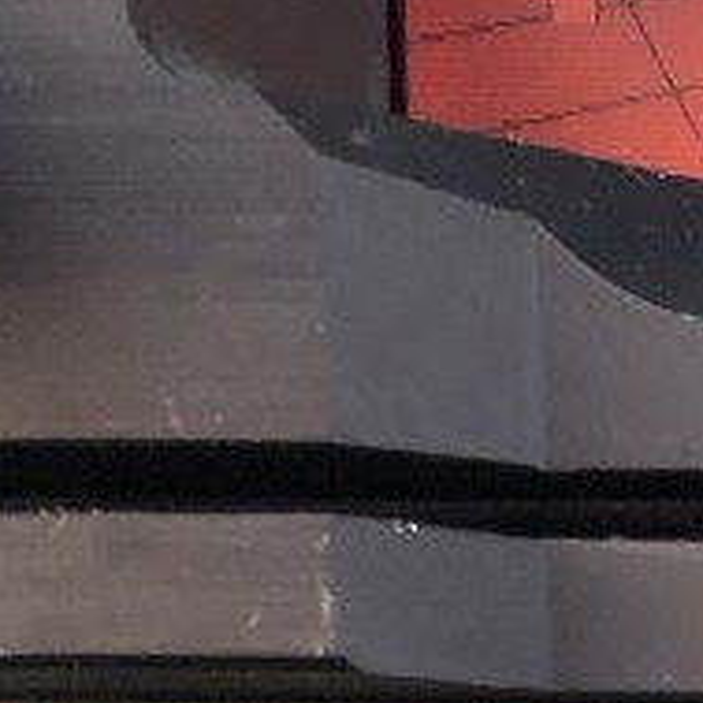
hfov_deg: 8.2
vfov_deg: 9.4
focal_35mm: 168
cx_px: 2373
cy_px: 1592
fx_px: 3860
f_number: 1.8
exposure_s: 1/30
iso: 32
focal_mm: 3.99
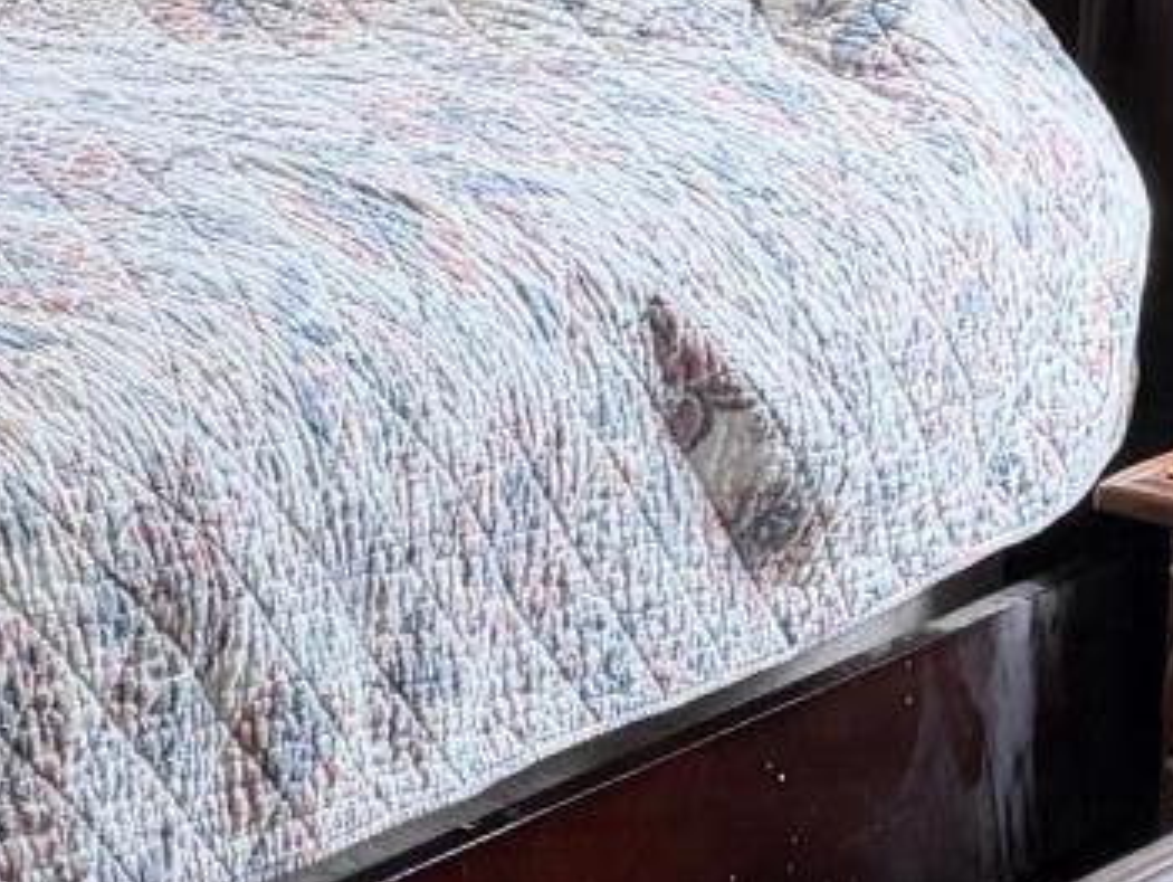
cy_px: -714
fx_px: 4646
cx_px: -1870
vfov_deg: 10.2
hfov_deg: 11.3
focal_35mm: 137
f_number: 1.78
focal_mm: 6.76
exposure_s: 1/120
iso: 200
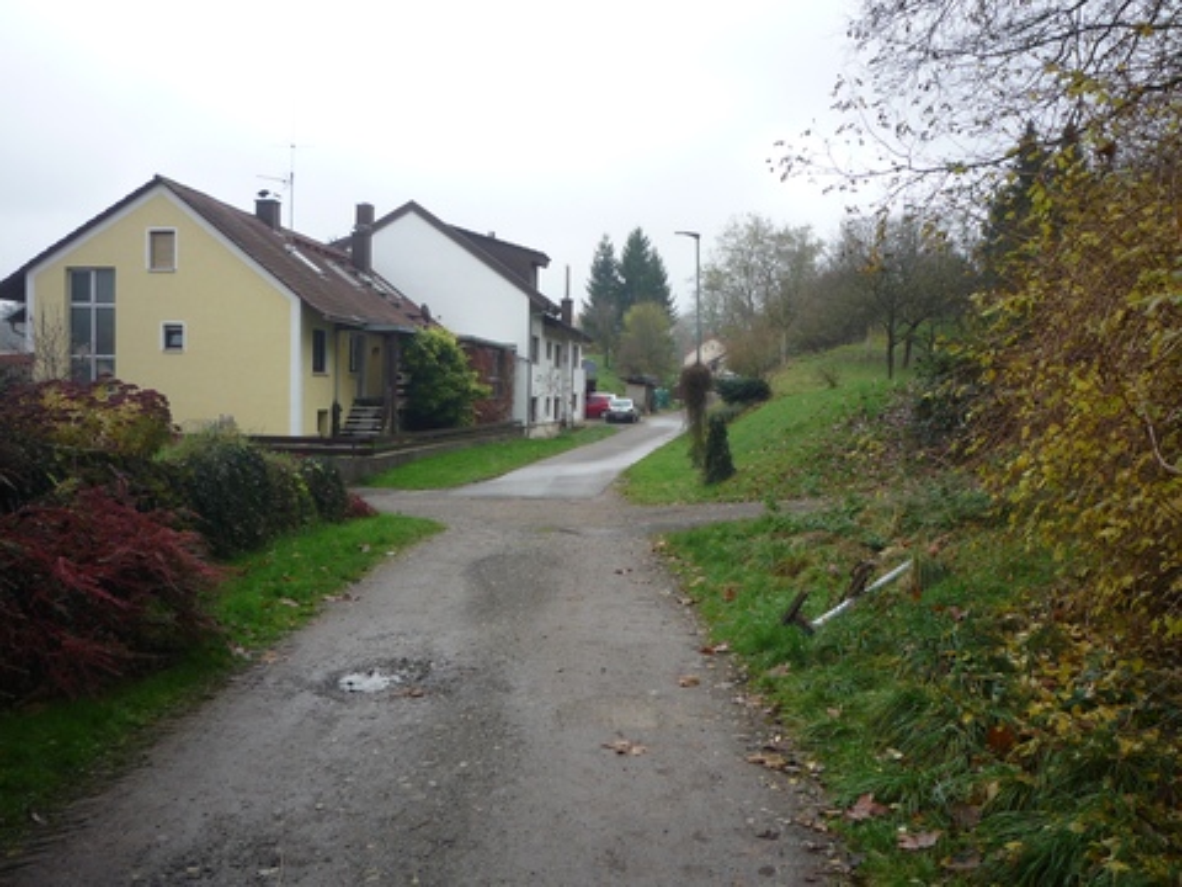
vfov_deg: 44.2
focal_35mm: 32
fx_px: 1093
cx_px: 591
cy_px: 444
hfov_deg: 56.8
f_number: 4
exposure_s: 1/100
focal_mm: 5.2
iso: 100
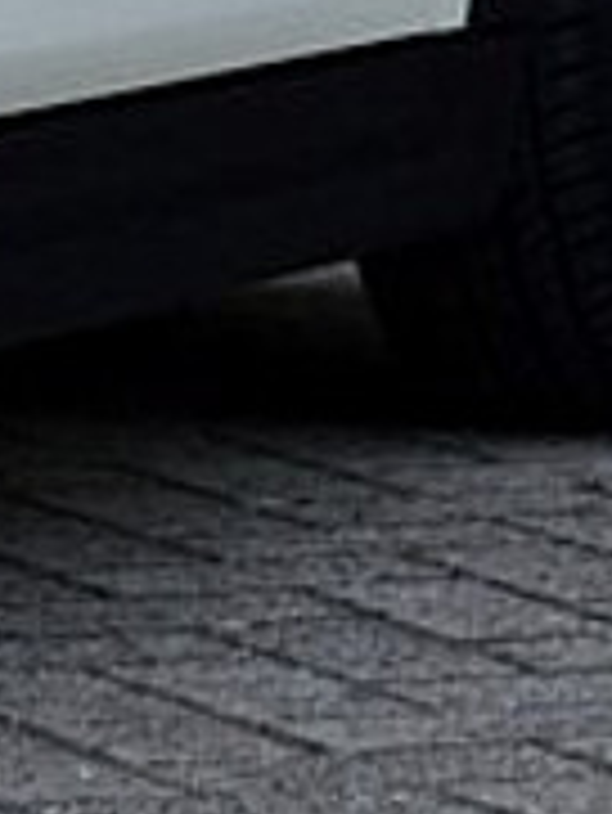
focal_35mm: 378
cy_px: -598
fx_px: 8900
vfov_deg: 5.2
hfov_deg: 3.7
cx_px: -2030
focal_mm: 34
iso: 400
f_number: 10
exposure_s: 1/200
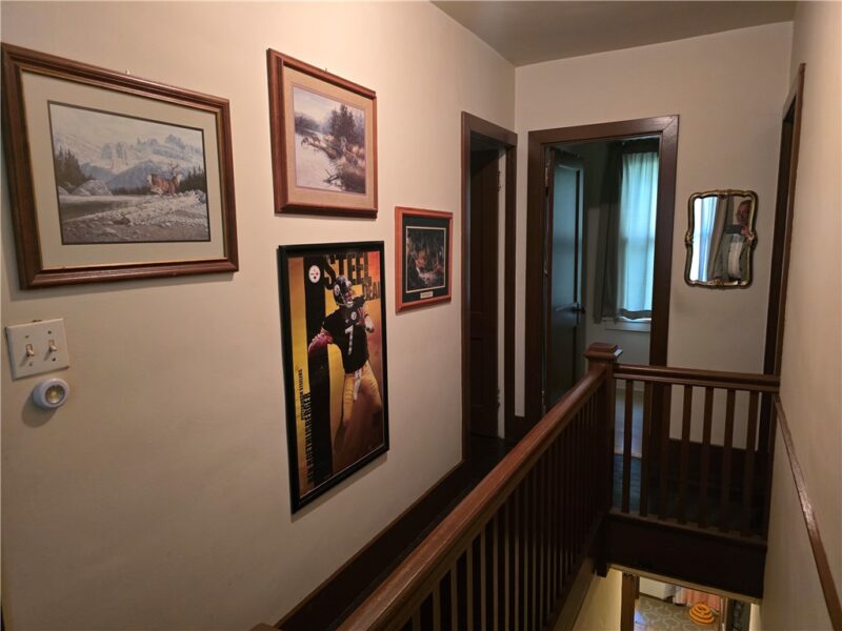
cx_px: 421
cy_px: 316
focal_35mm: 23
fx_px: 559
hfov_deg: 73.9
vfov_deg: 58.9
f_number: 1.7
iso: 1000
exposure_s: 1/60
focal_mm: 6.3
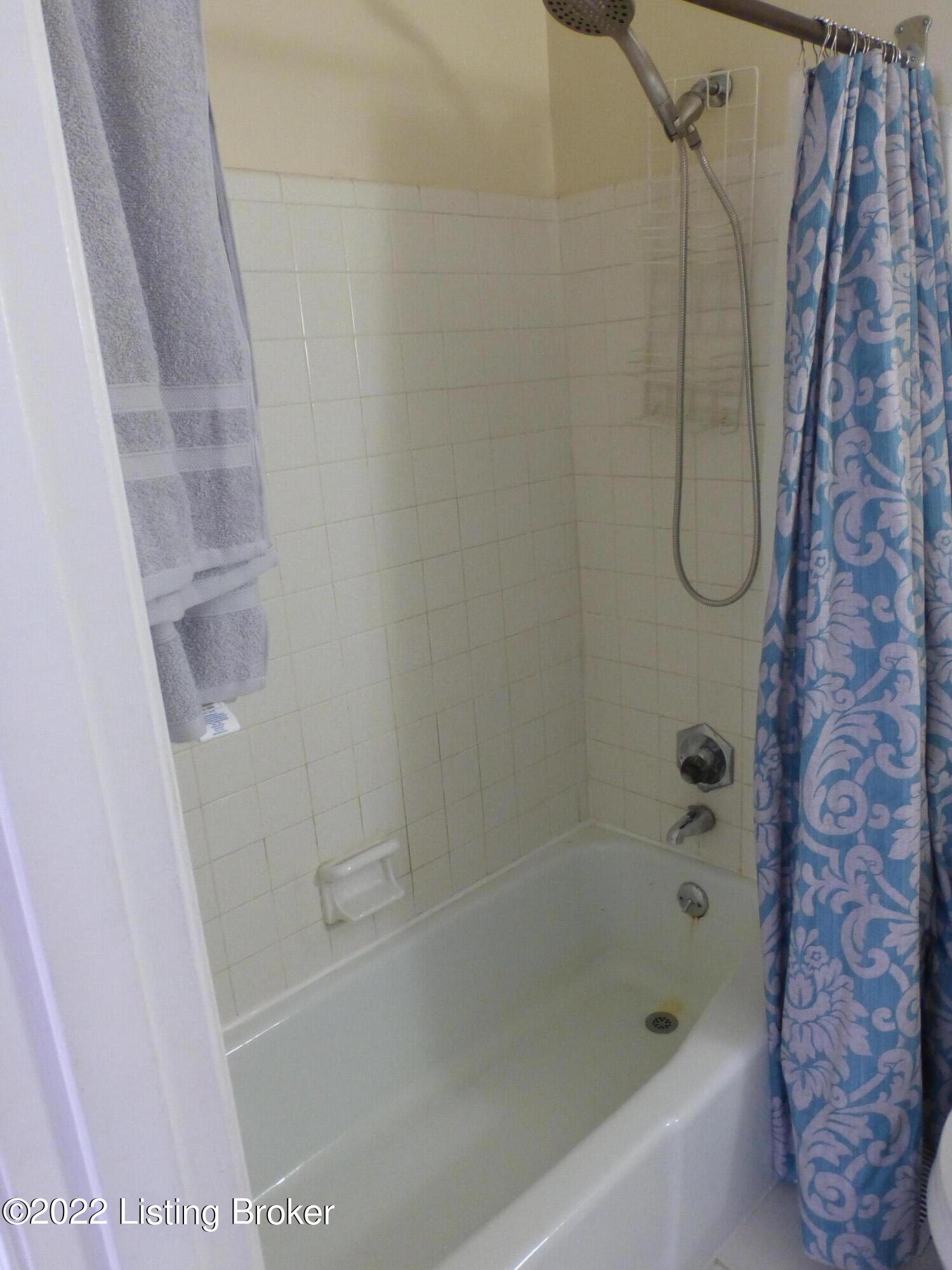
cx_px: 476
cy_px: 635
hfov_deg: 54.9
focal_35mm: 25
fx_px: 917
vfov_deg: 69.4
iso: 400
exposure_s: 1/20
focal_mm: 4.3
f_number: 3.3
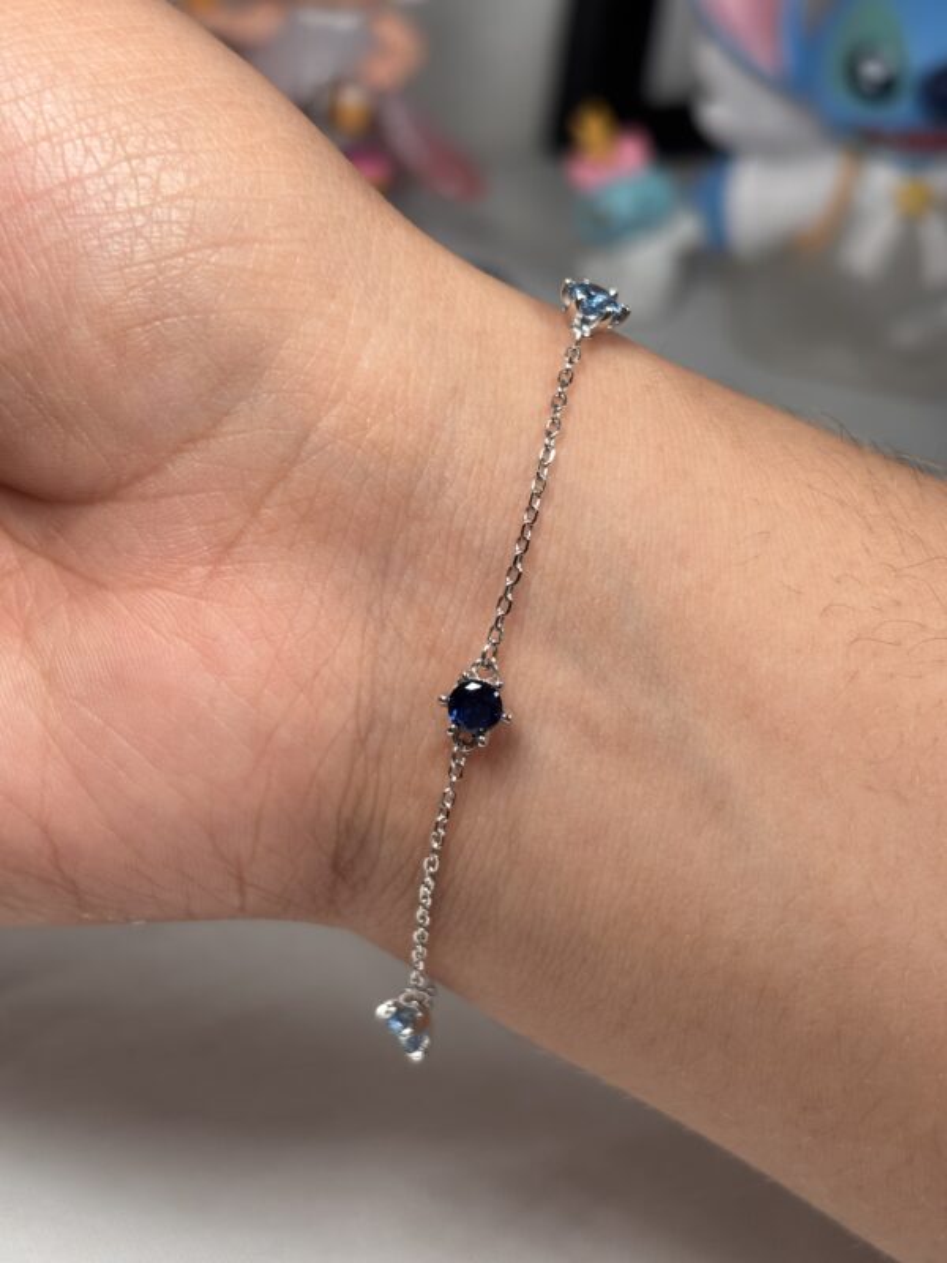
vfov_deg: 36.8
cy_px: 632
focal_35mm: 52
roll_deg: -8.4
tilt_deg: -33.6
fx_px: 1897
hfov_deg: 28.0
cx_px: 474
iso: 32
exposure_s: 1/219
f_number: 1.6
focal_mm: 5.96
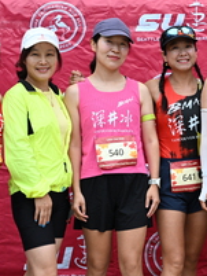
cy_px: 134
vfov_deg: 16.3
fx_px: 964
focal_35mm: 121
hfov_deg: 12.0
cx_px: 245
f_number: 4
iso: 2000
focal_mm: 46
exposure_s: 1/500
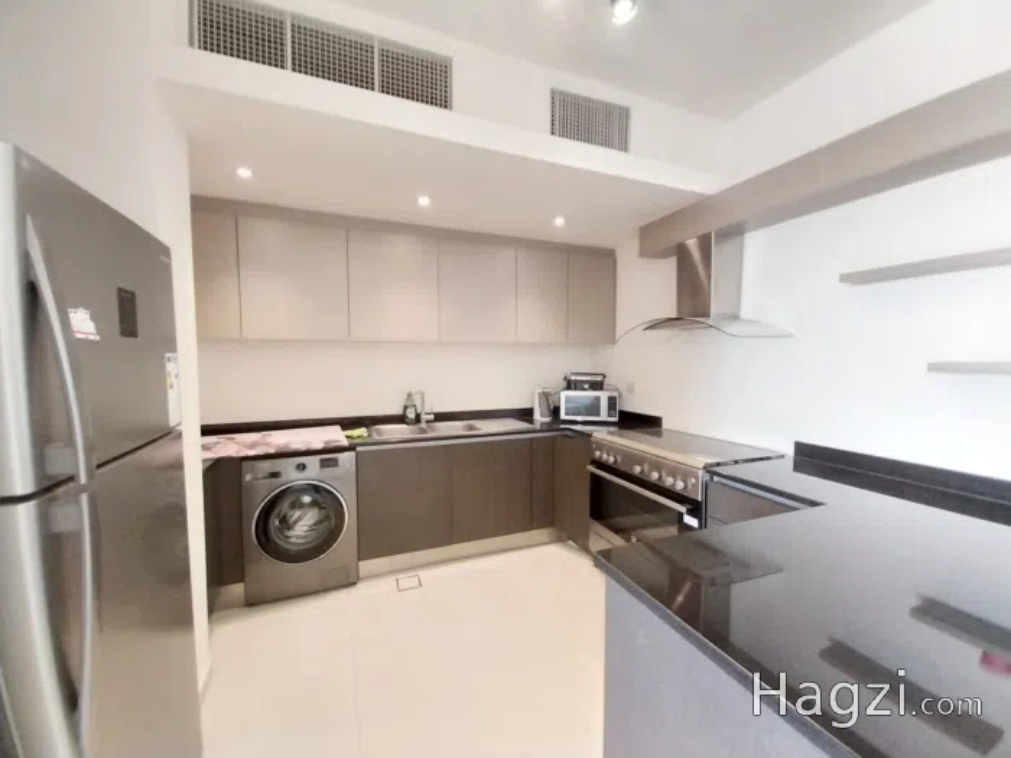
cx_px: 506
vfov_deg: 89.9
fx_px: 380
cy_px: 379
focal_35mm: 13
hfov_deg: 106.2
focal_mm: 1.3
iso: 250
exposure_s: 1/25
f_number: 2.2
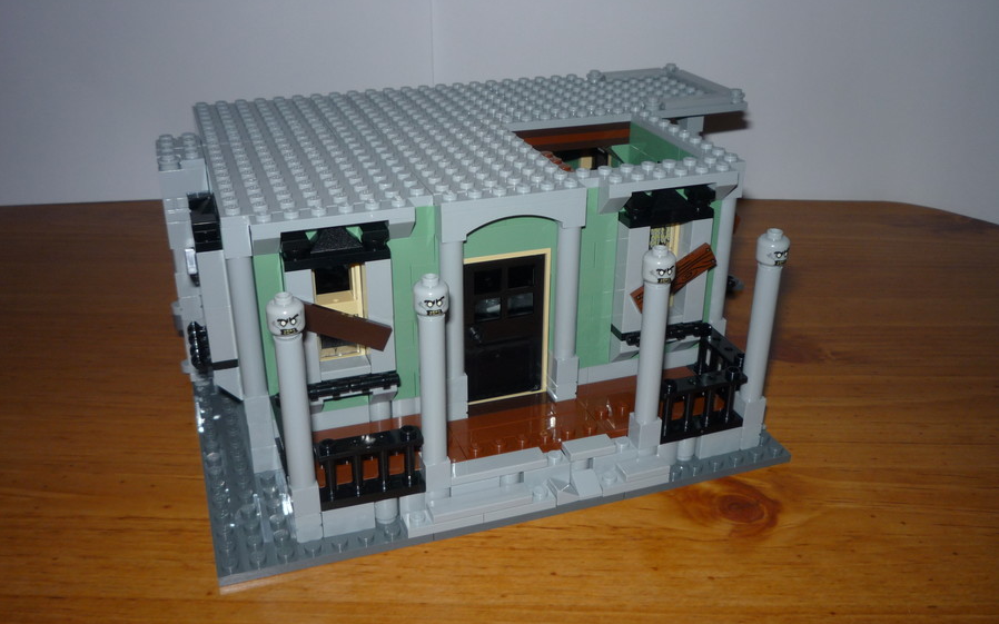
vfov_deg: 37.2
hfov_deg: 56.7
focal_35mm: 34
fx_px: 926
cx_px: 500
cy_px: 333
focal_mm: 5.2
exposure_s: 1/30
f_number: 4
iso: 100
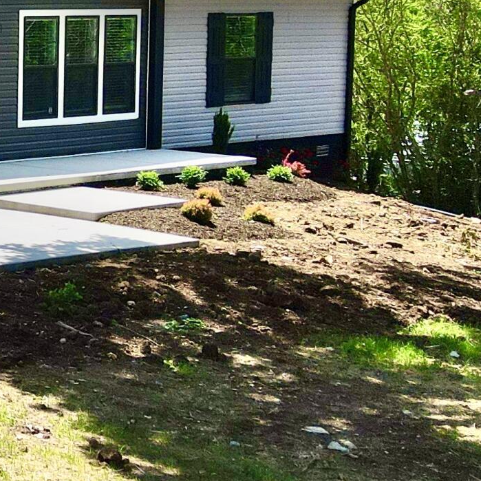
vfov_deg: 19.0
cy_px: 145
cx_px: -287
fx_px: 1431
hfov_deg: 16.9
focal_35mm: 91
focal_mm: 4.5
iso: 100
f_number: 2.8
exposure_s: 1/1000
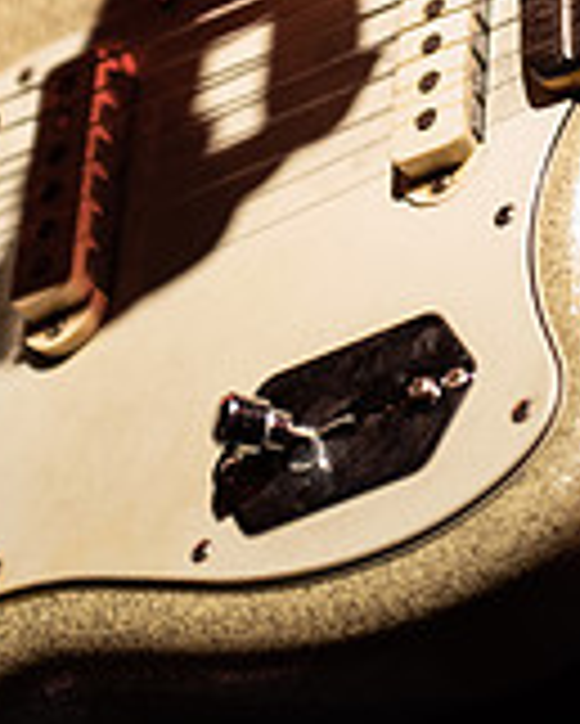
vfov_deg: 8.1
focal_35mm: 237
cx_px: 517
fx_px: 5081
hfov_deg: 6.5
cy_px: -106
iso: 2000
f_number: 2.8
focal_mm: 70
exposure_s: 1/400
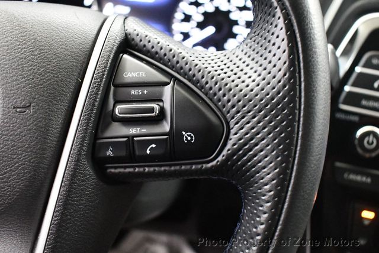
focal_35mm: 40
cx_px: 190
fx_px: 421
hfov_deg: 48.4
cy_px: 126
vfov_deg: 33.5
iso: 8000
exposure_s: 1/60
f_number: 3.5
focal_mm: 20
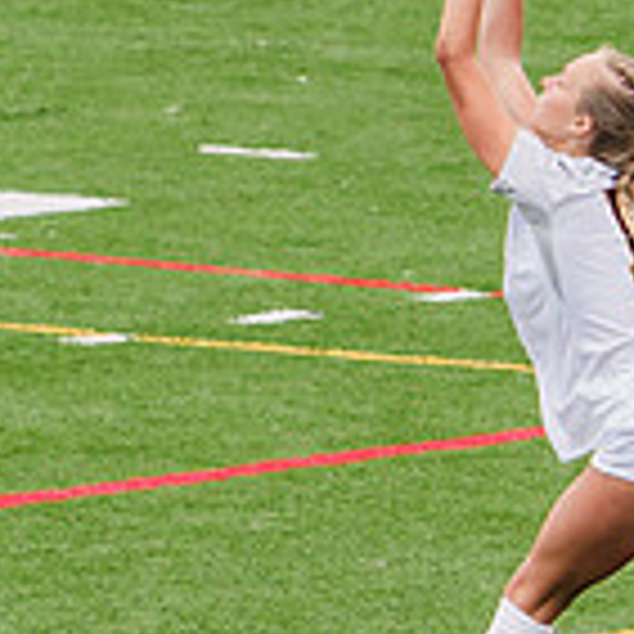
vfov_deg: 1.6
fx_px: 22628
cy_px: 168
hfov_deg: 1.6
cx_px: 446
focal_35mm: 1092
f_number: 5.6
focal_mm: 200
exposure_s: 1/1600
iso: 640
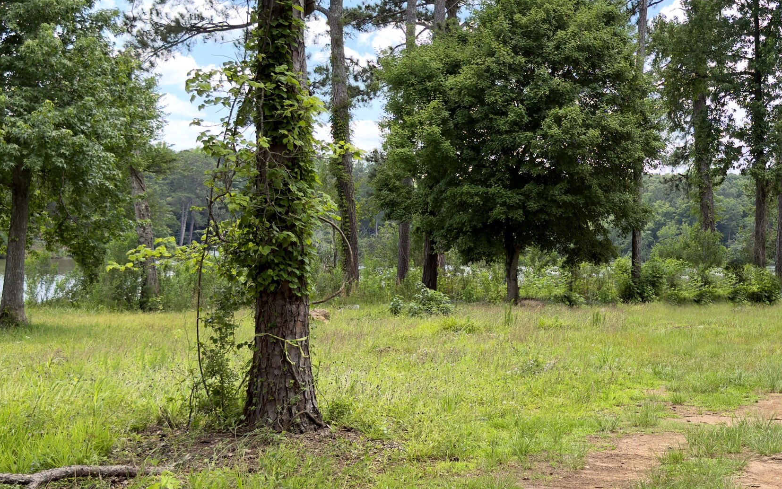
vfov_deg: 20.6
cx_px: 608
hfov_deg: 31.7
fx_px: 1343
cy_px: 225
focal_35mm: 63
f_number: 1.78
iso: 100
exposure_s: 1/1282
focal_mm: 6.76
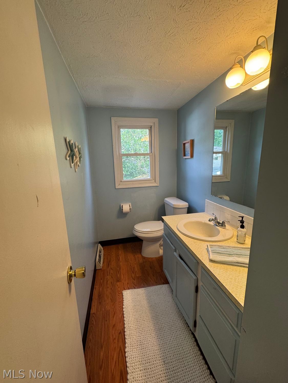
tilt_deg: -11.0
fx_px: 155
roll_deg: +2.0
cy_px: 192
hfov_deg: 85.7
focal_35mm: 14
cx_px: 144
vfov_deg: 102.1
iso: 160
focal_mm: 2.22
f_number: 2.2
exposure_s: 1/120
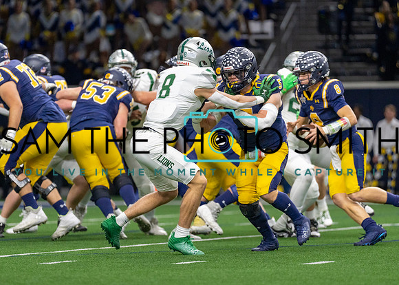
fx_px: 3183
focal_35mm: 281
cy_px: 166
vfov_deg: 5.1
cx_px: 187
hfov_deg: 7.2
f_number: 2.8
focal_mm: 200
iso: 2000
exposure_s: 1/1250
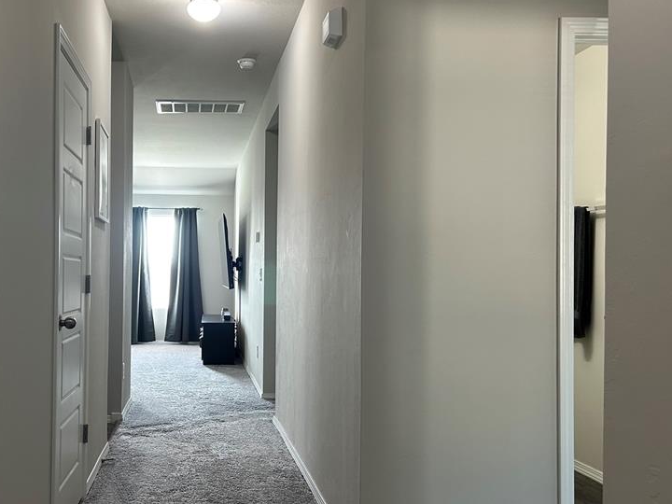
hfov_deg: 49.1
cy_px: 267
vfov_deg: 38.7
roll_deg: -0.2
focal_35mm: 37
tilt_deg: +0.0
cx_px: 212
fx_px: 718
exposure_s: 1/60
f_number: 1.5
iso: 100
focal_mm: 5.7
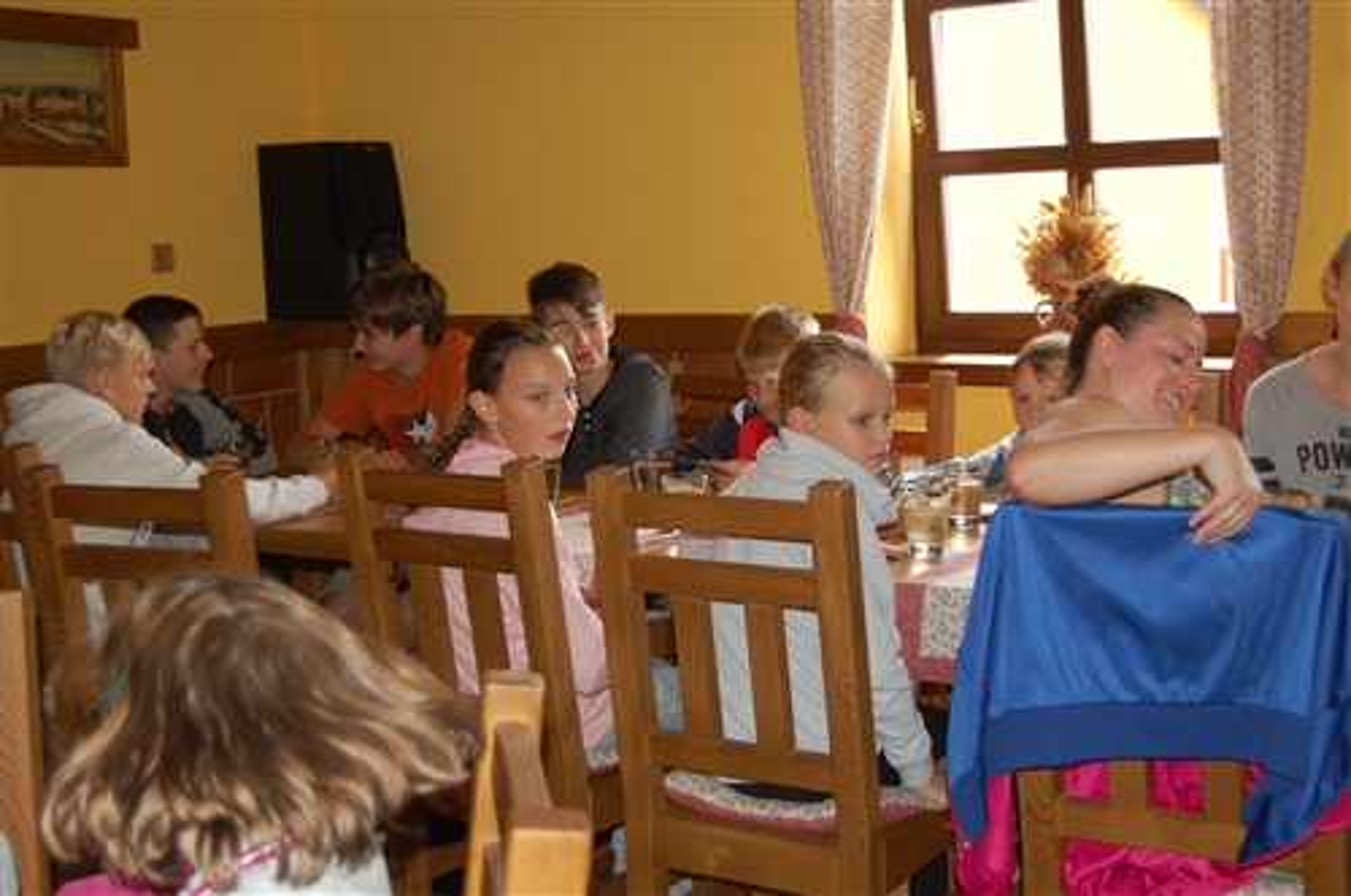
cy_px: 448
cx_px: 676
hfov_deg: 41.2
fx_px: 1799
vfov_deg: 28.0
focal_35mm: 48
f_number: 4.5
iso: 400
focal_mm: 32
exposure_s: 1/60
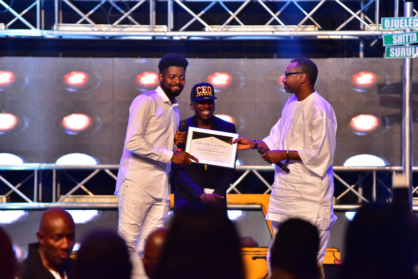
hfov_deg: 10.3
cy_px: 140
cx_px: 209
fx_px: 2323
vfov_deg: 6.9
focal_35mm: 200
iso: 2000
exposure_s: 1/250
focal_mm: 200
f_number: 3.5
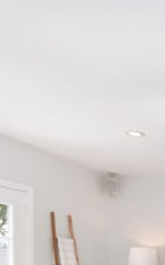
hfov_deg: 17.7
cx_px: 334
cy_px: 263
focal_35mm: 50
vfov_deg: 36.4
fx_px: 361
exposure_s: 1/160
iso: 1000
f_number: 8
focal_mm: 10
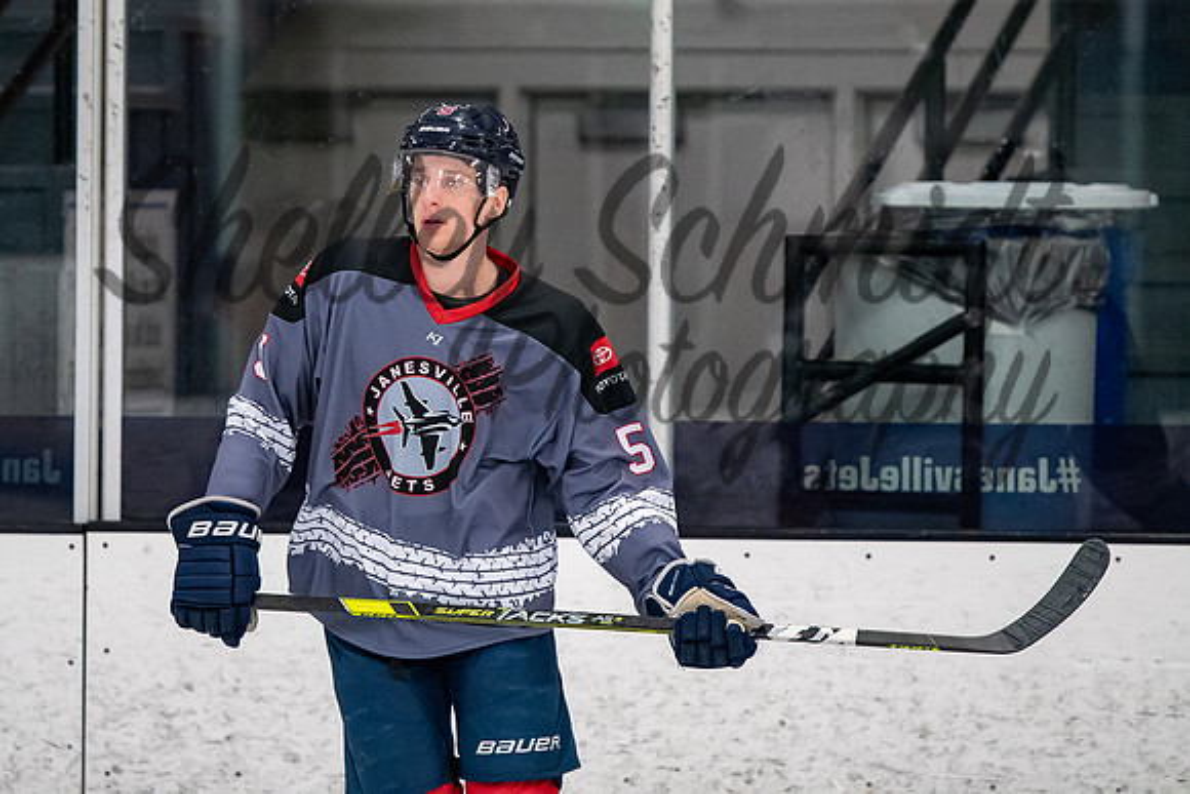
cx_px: 418
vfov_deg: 3.5
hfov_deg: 5.3
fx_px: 12875
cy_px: 279
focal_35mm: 389
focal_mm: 200
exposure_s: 1/800
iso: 2000
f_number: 3.2
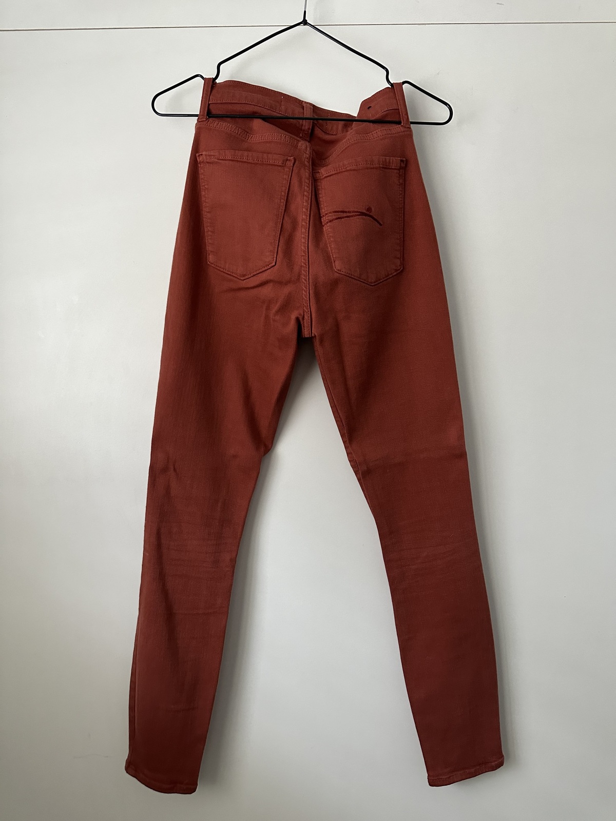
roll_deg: +0.5
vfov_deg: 71.6
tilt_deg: -4.5
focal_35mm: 24
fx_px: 569
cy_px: 410
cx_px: 308
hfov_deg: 56.8
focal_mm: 6.86
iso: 500
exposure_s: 1/60
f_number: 1.78
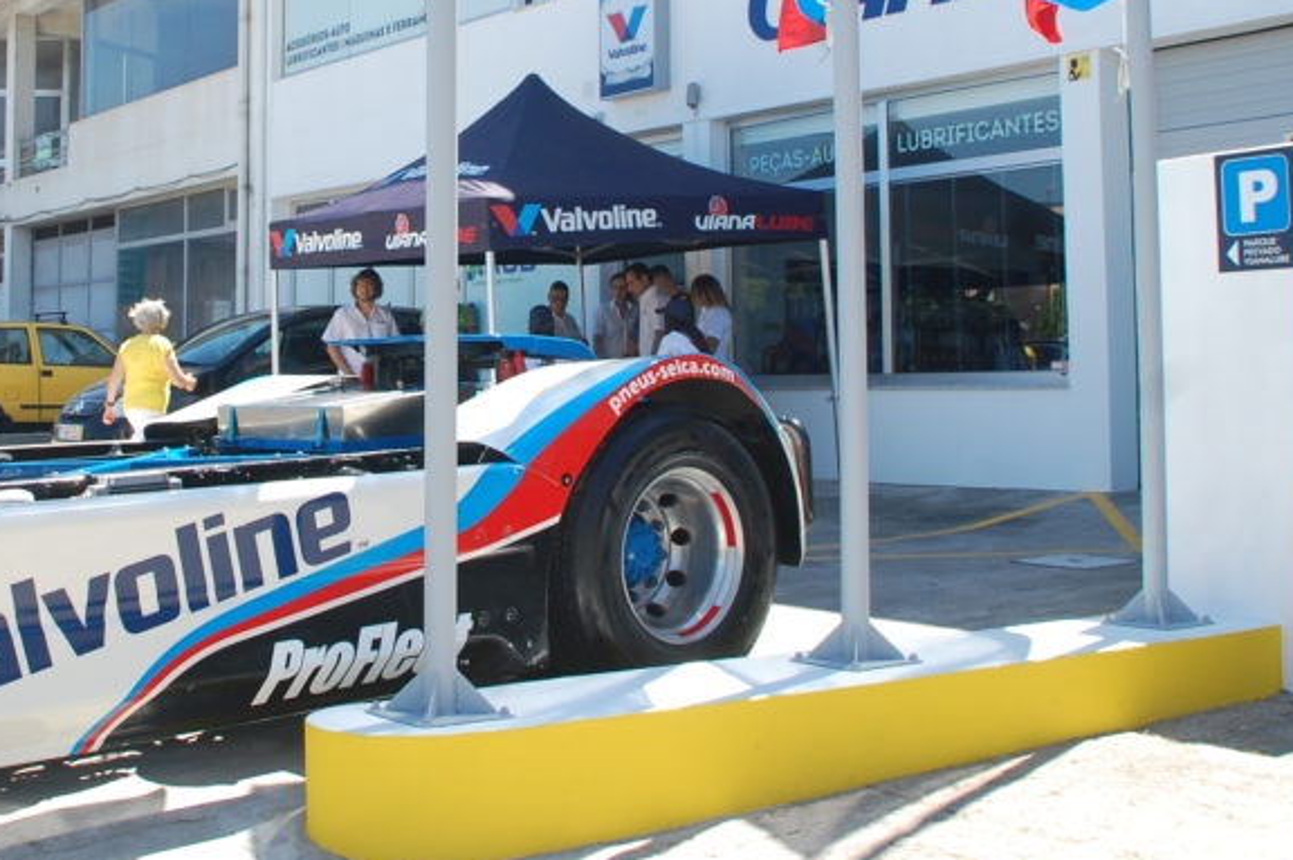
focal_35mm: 48
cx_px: 418
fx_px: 1722
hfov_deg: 40.6
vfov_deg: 27.5
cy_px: 185
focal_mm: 18
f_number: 8
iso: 200
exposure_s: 1/250
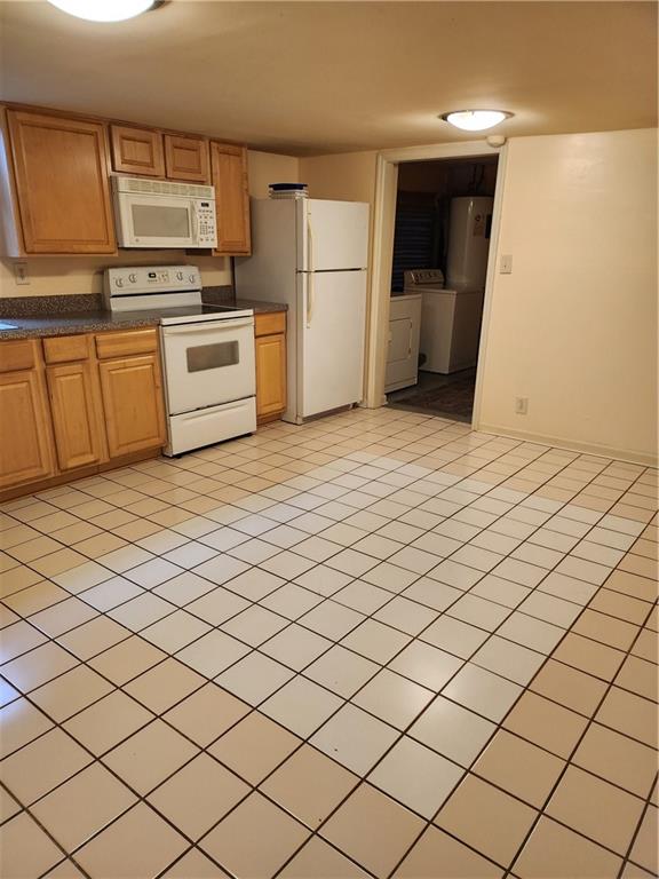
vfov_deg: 71.6
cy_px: 440
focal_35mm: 24
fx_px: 609
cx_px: 330
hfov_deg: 56.8
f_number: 1.8
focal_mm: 5
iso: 800
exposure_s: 1/120
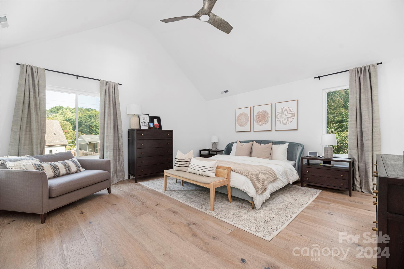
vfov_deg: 81.2
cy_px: 134
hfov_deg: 104.3
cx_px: 202
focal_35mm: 14
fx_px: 157
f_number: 6.3
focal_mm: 14
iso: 320
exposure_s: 1/200
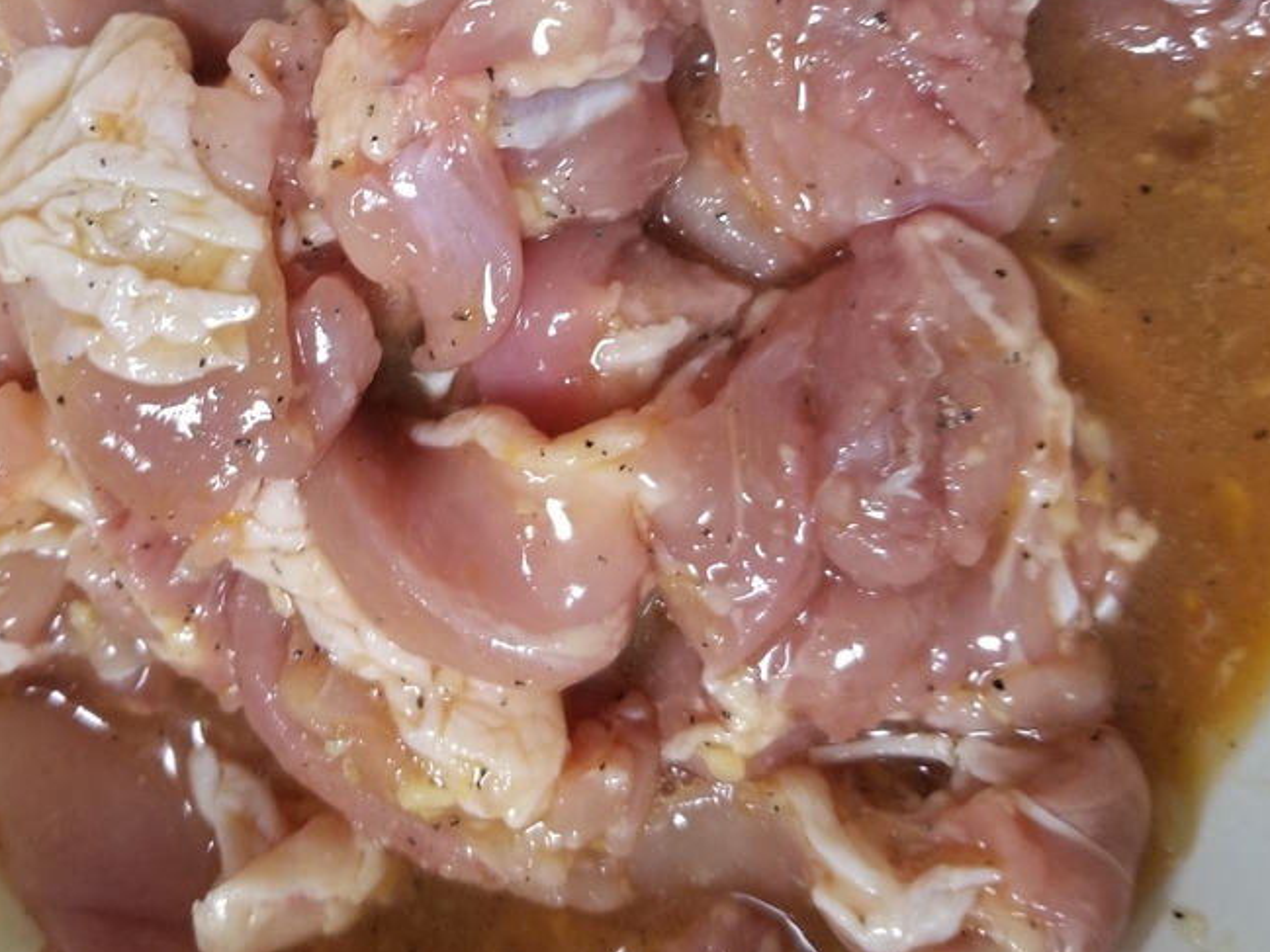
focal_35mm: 41
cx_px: 495
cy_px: 227
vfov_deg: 34.3
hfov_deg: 45.5
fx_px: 1504
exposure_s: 1/30
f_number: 1.7
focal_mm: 4.25
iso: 160
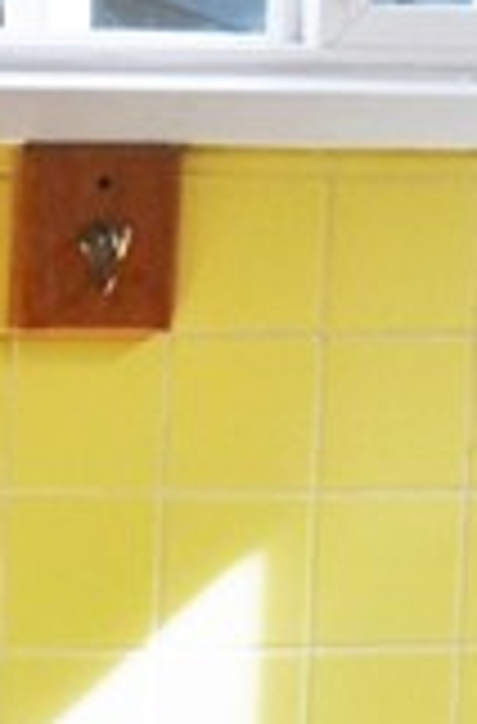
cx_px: 128
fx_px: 4278
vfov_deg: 9.6
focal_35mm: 213
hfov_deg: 6.4
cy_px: 90
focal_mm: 21
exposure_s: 1/160
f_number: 6.3
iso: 200
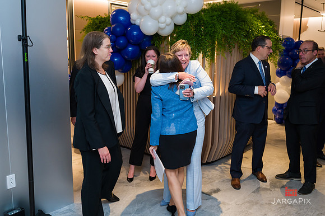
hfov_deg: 57.5
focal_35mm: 33
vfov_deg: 40.1
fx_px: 296
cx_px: 155
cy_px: 103
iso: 1000
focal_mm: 30
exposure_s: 1/200
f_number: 3.5
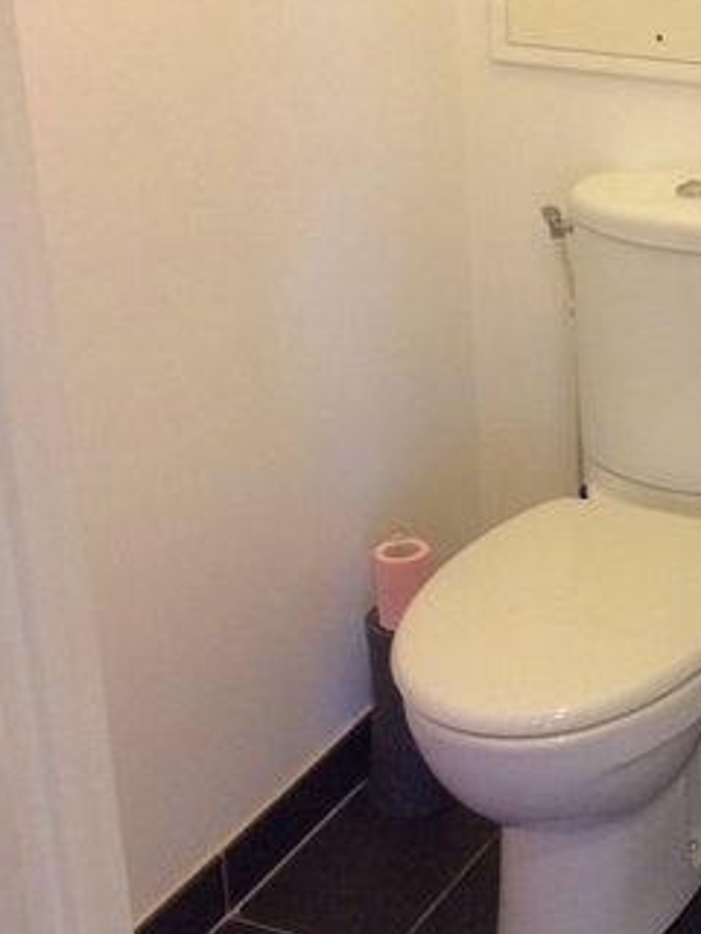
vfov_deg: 28.4
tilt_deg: -22.7
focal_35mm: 68
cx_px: 793
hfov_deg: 20.5
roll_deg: +0.3
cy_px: 304
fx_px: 1836
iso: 250
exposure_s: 1/33
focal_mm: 4.15
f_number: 2.2
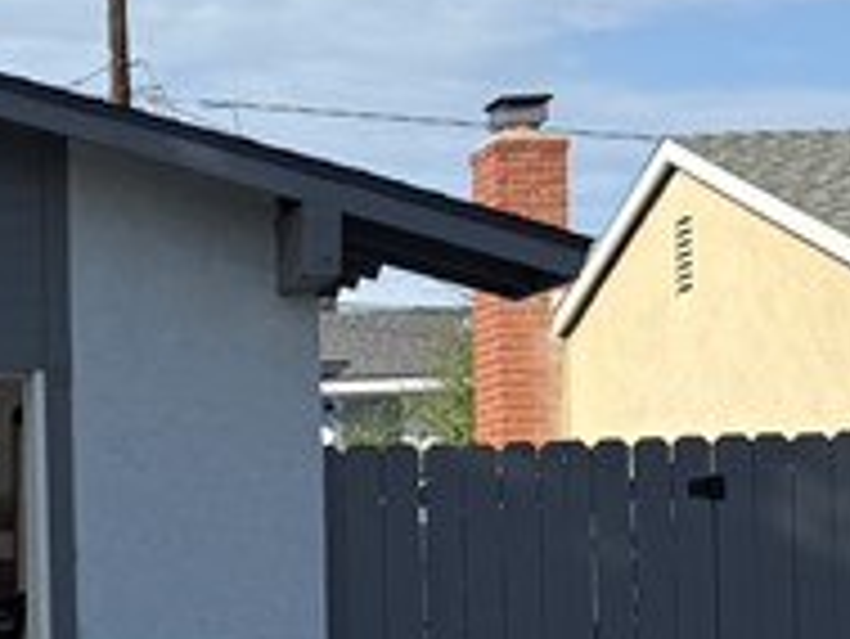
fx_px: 3194
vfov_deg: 11.3
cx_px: -994
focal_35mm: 130
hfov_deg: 12.7
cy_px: 580
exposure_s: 1/4975
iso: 80
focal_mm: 6.76
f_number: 1.78
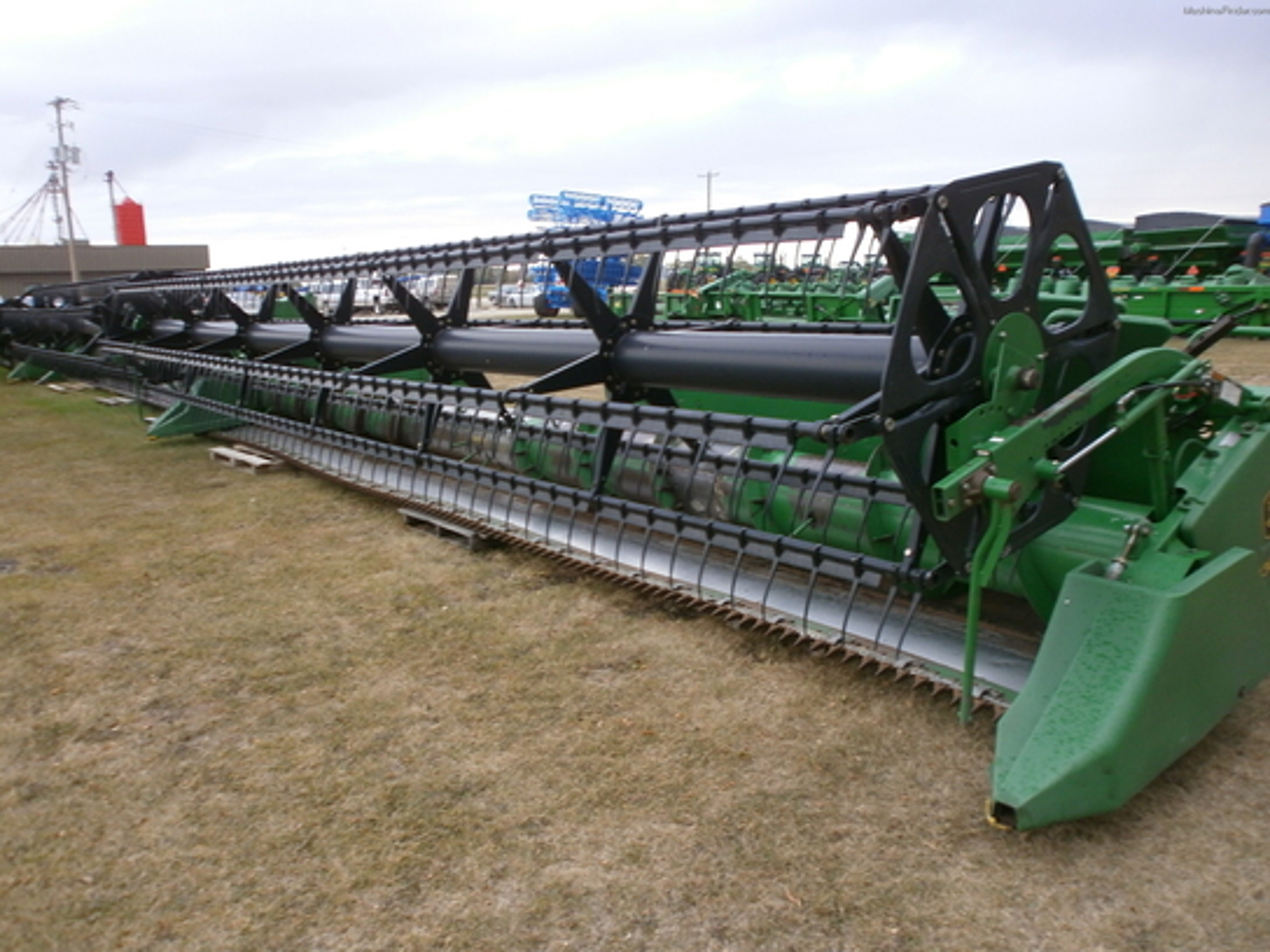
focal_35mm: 27
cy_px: 476
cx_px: 635
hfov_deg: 65.3
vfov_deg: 51.4
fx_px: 991
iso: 100
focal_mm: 4.8
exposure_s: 1/125
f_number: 2.9
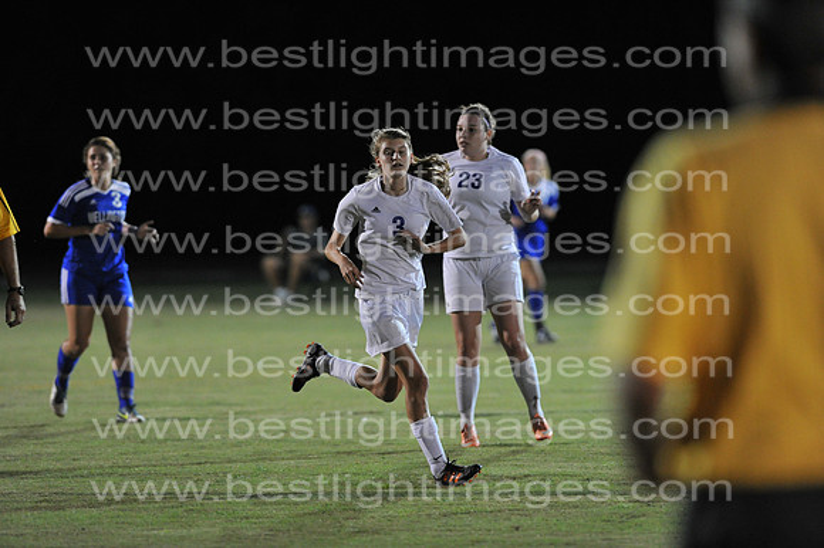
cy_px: 274
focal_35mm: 300
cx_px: 412
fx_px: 6862
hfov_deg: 6.9
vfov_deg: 4.6
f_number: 4
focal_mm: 300
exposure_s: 1/500
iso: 5000
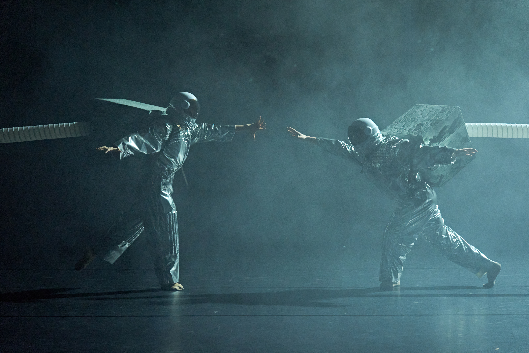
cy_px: 176
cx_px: 264
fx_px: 867
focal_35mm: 59
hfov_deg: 33.9
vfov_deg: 23.0
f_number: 2.8
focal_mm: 59
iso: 2500
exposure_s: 1/200
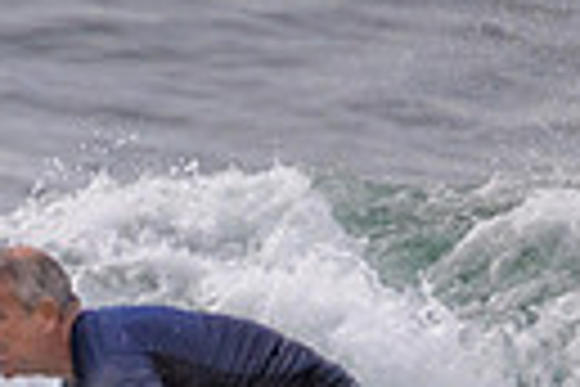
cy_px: 736
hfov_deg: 0.6
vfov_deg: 0.4
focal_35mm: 3592
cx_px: -175
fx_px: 57867
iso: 720
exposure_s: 1/2000
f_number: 11
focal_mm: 800
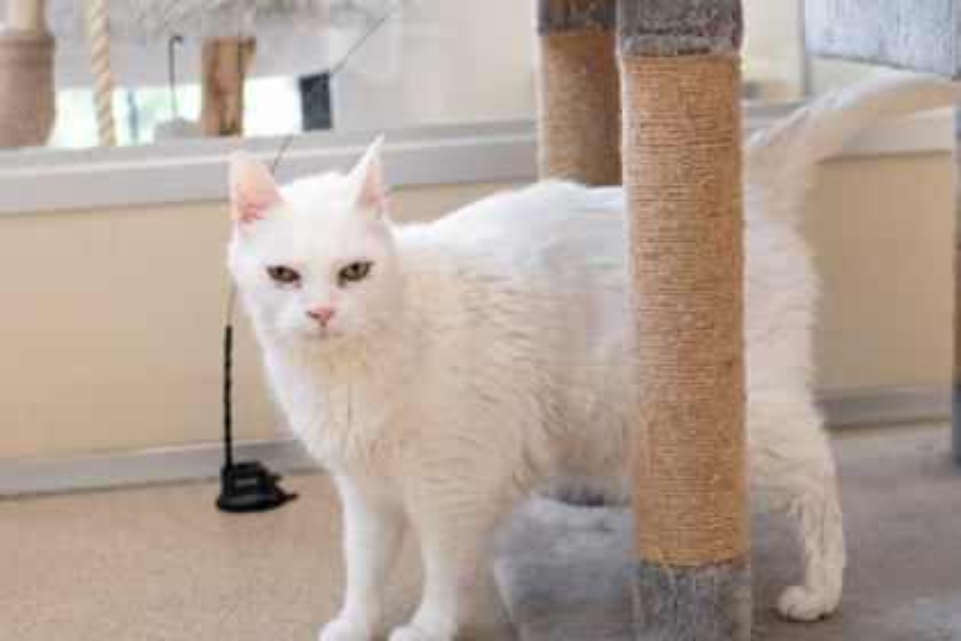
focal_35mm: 56
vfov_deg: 24.2
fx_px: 1495
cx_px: 480
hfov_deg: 35.6
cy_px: 320
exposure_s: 1/400
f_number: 2.5
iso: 1000
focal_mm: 28
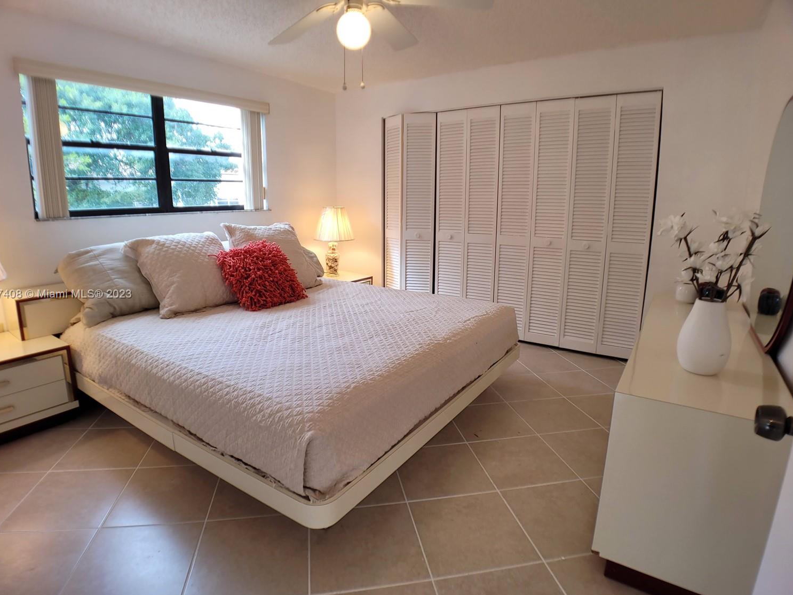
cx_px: 388
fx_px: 641
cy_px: 295
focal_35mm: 28
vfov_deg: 49.7
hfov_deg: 63.4
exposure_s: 1/119
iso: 64
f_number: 1.8
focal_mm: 5.4
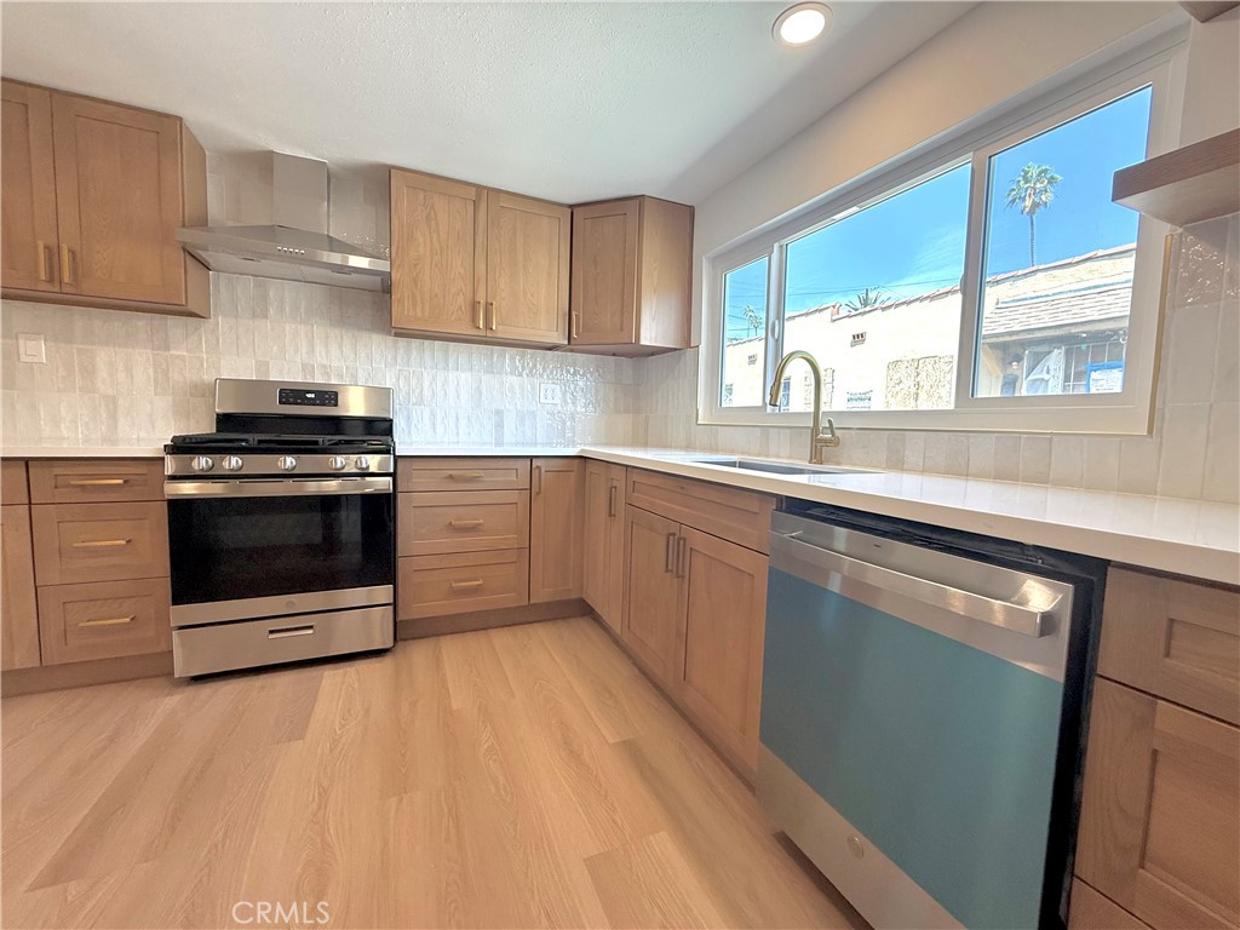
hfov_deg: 102.1
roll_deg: -0.8
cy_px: 465
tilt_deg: -3.4
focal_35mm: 14
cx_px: 620
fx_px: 502
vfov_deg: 85.7
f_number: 2.2
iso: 125
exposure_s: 1/120
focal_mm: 2.22
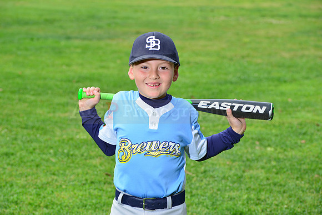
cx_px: 161
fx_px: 1208
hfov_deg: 15.2
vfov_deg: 10.2
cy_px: 108
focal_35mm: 135
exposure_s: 1/200
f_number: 10
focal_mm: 135
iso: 250
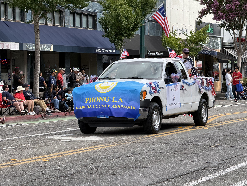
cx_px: 124
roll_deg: -0.1
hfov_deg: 16.4
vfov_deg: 12.3
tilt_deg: -1.4
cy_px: 93
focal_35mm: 120
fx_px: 856
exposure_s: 1/693
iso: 50
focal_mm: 15.66
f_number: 2.8
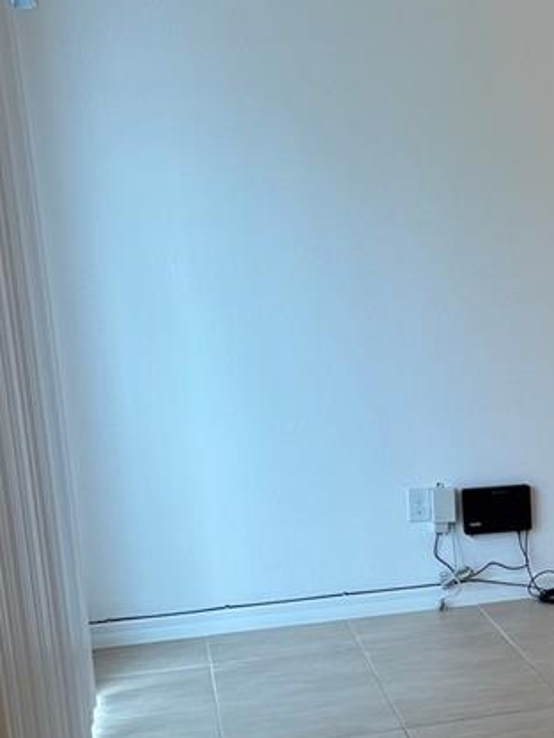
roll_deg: +0.8
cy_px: 547
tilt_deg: -11.1
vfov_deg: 27.8
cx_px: 765
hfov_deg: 19.3
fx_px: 1472
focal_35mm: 69
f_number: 1.78
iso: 64
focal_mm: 6.86
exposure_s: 1/120
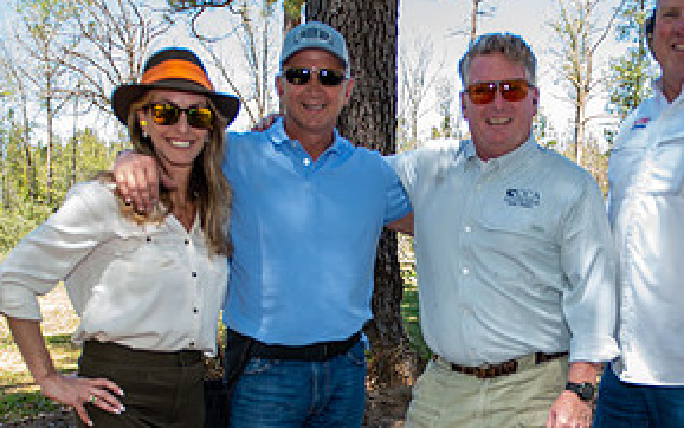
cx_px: 443
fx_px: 914
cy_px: 388
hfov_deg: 40.6
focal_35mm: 49
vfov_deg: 25.5
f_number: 2.8
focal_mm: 24
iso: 50
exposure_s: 1/160
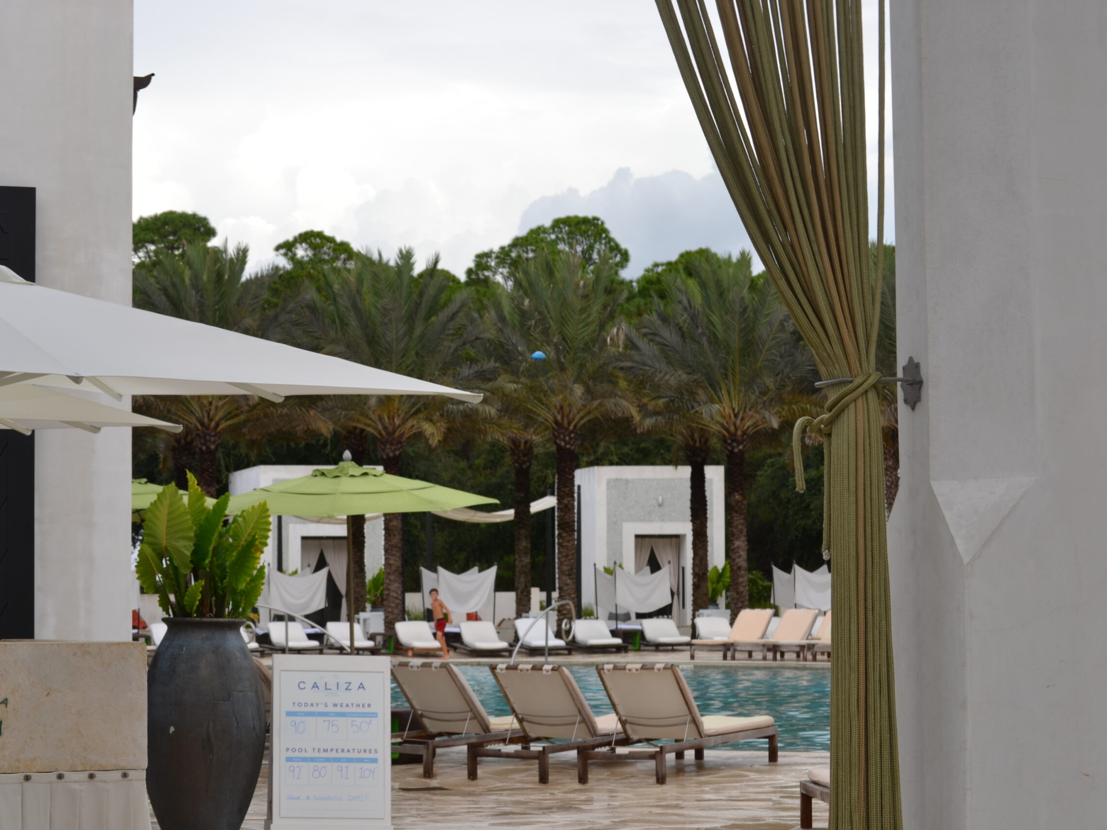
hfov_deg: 21.9
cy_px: 415
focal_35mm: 90
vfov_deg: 16.5
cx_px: 491
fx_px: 2864
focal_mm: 55
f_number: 10
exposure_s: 1/200
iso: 100
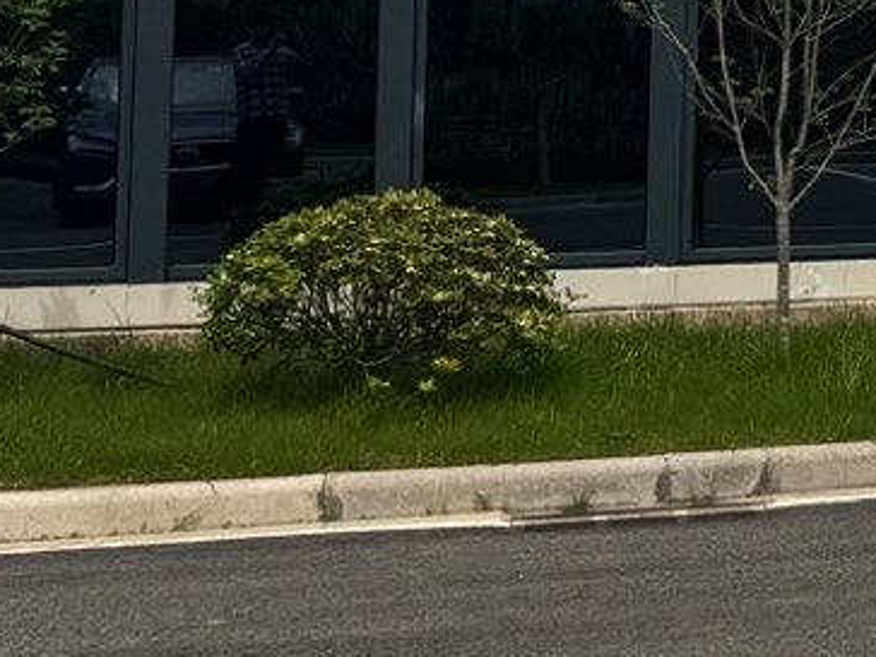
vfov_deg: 10.8
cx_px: 2279
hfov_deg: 11.4
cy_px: -164
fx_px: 3416
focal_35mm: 135
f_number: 1.78
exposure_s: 1/6410
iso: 80
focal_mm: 6.76
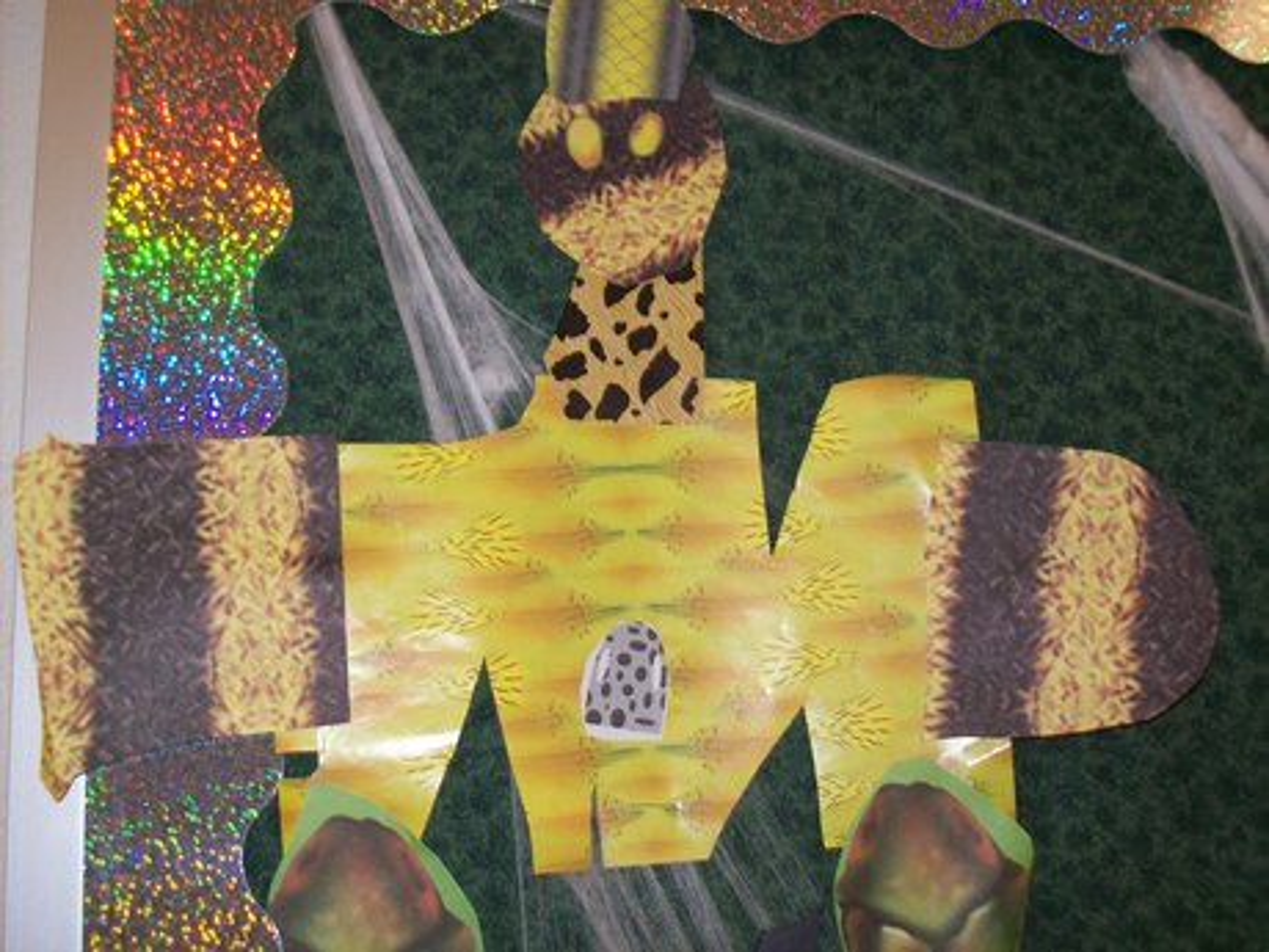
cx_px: 634
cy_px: 476
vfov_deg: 32.2
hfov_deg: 42.1
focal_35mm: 45
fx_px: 1650
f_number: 3
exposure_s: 1/73.6
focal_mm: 7.6
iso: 80
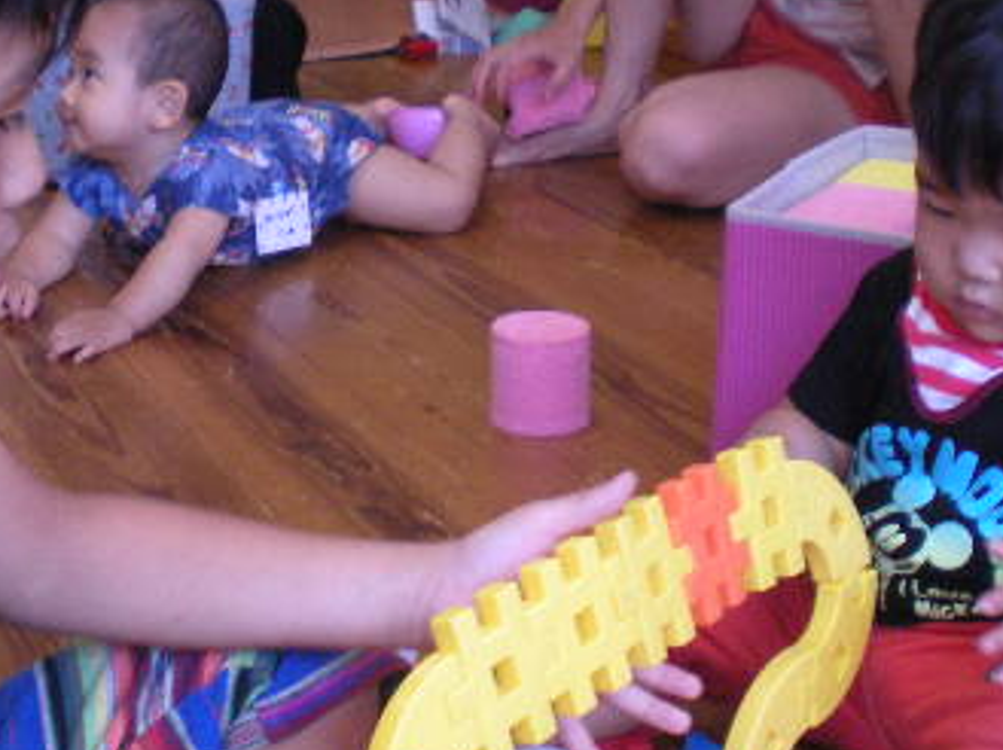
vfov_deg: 19.9
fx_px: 2142
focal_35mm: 74
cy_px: 354
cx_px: 424
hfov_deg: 26.3
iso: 200
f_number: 3.1
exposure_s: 1/51.4
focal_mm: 6.3
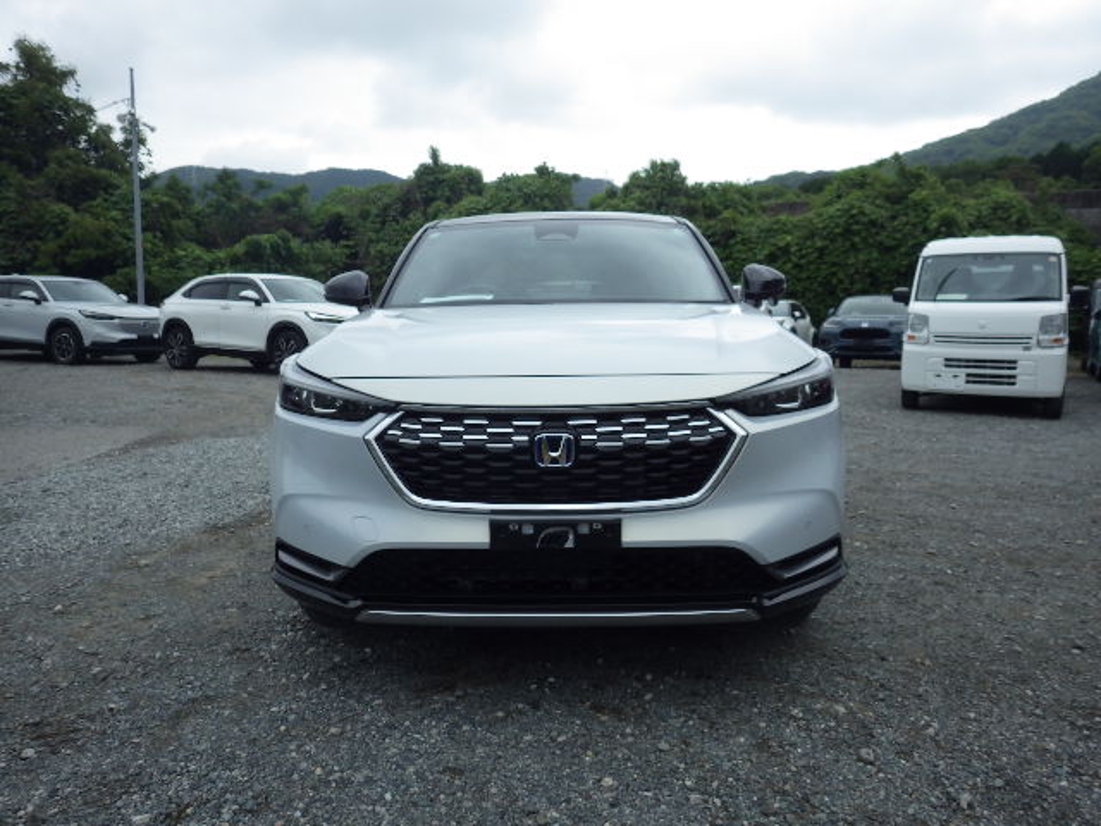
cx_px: 550
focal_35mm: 25
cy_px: 413
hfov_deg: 69.4
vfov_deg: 54.9
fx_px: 795
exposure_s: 1/1000
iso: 125
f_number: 2.8
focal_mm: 4.5
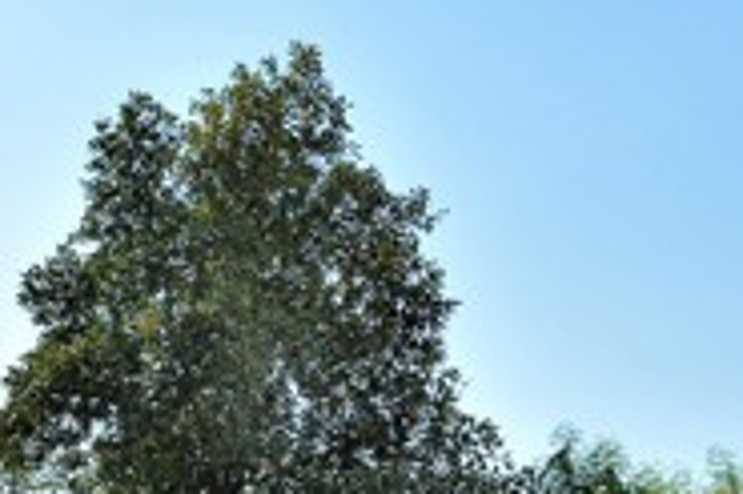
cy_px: 765
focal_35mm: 78
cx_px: -241
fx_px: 1608
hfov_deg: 22.9
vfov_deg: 15.9
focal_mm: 24
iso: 100
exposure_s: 1/200
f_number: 11
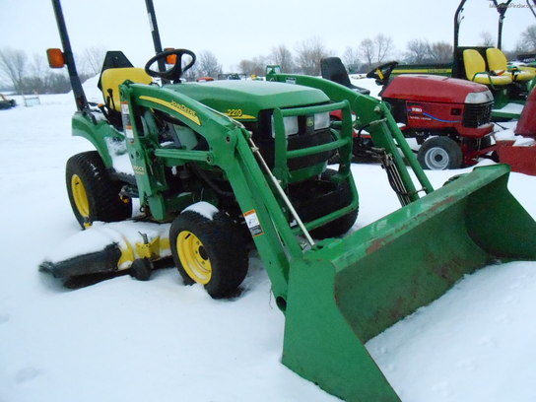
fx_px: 403
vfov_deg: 53.1
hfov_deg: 67.3
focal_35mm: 26
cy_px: 201
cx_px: 268
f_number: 11.5
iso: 1600
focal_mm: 4.6
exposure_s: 1/640
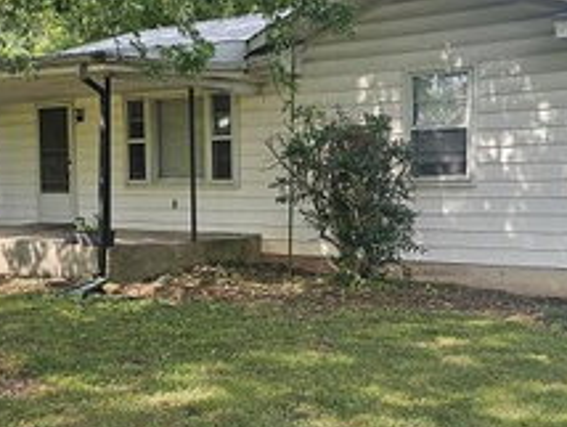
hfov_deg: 34.8
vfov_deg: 26.5
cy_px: 273
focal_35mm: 55
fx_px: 902
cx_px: 339
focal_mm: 6.3
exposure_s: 1/222
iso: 10
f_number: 1.7
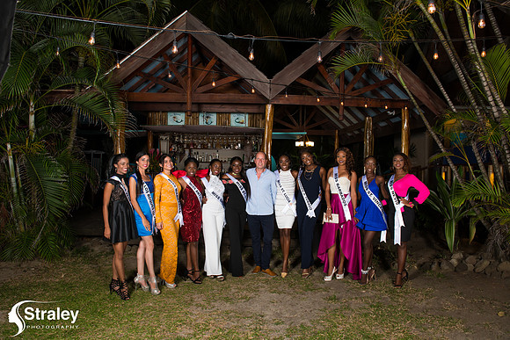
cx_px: 255
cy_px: 170
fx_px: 340
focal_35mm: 24
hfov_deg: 73.7
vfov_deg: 53.2
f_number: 5.6
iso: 500
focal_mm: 24
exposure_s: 1/80
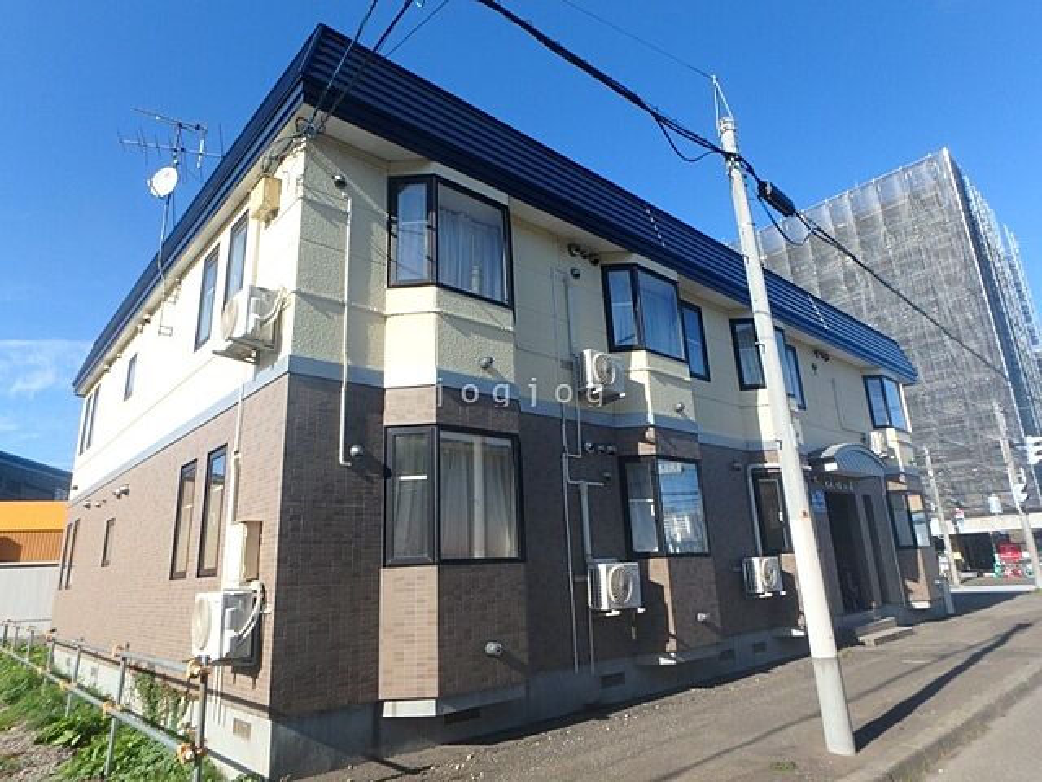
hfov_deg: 79.0
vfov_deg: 63.4
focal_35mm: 21
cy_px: 391
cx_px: 521
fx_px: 632
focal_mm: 3.7
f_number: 6
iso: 125
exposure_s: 1/400
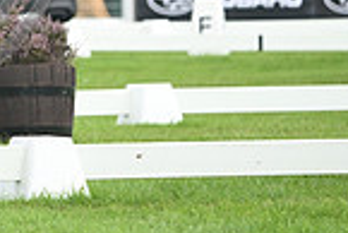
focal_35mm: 841
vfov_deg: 1.6
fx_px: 8138
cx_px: -192
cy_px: -155
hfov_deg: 2.4
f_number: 5
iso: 1400
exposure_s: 1/1250
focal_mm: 210
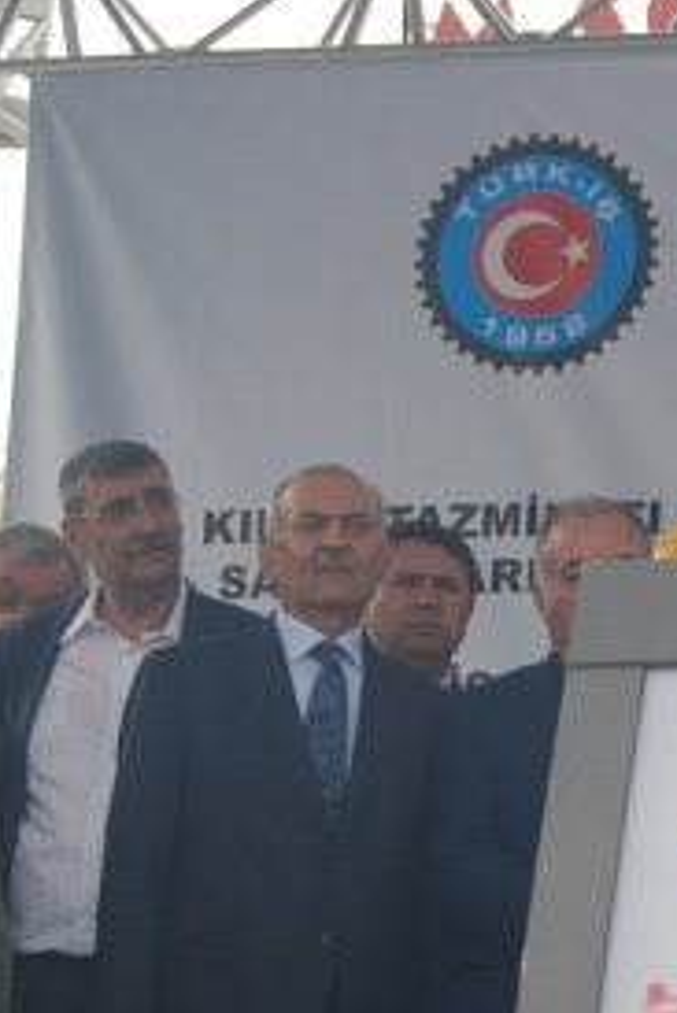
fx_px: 4451
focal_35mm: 158
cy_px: 296
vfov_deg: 13.0
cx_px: 1032
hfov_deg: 8.5
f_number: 7.1
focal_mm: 36
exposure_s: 1/160
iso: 100
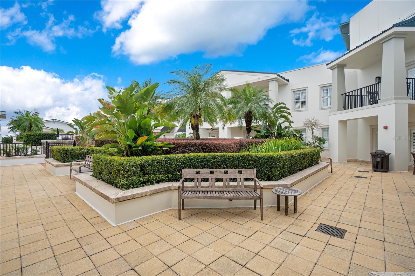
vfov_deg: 73.7
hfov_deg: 96.7
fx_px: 184
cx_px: 208
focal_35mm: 16
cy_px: 138
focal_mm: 16
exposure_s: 1/160
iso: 100
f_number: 6.3
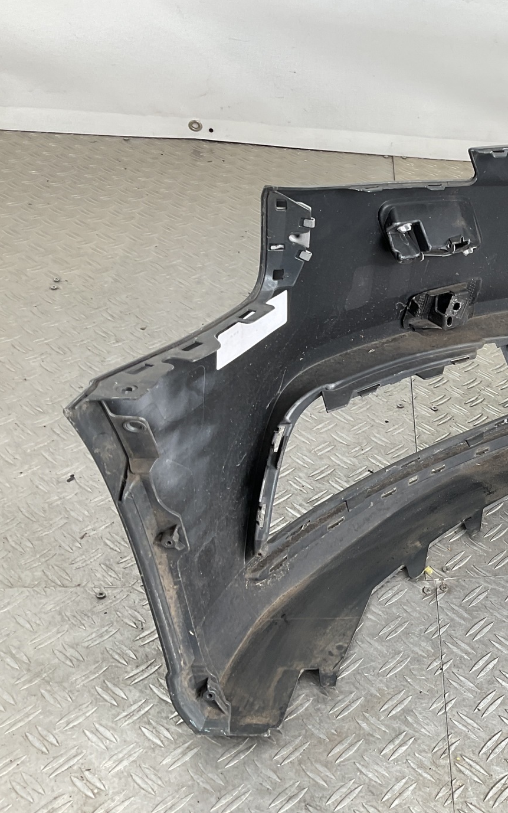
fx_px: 997
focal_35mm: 45
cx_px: 584
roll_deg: -14.5
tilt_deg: -33.4
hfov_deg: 26.0
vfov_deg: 44.4
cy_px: 397
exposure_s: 1/100
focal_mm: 3
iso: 20
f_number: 1.8
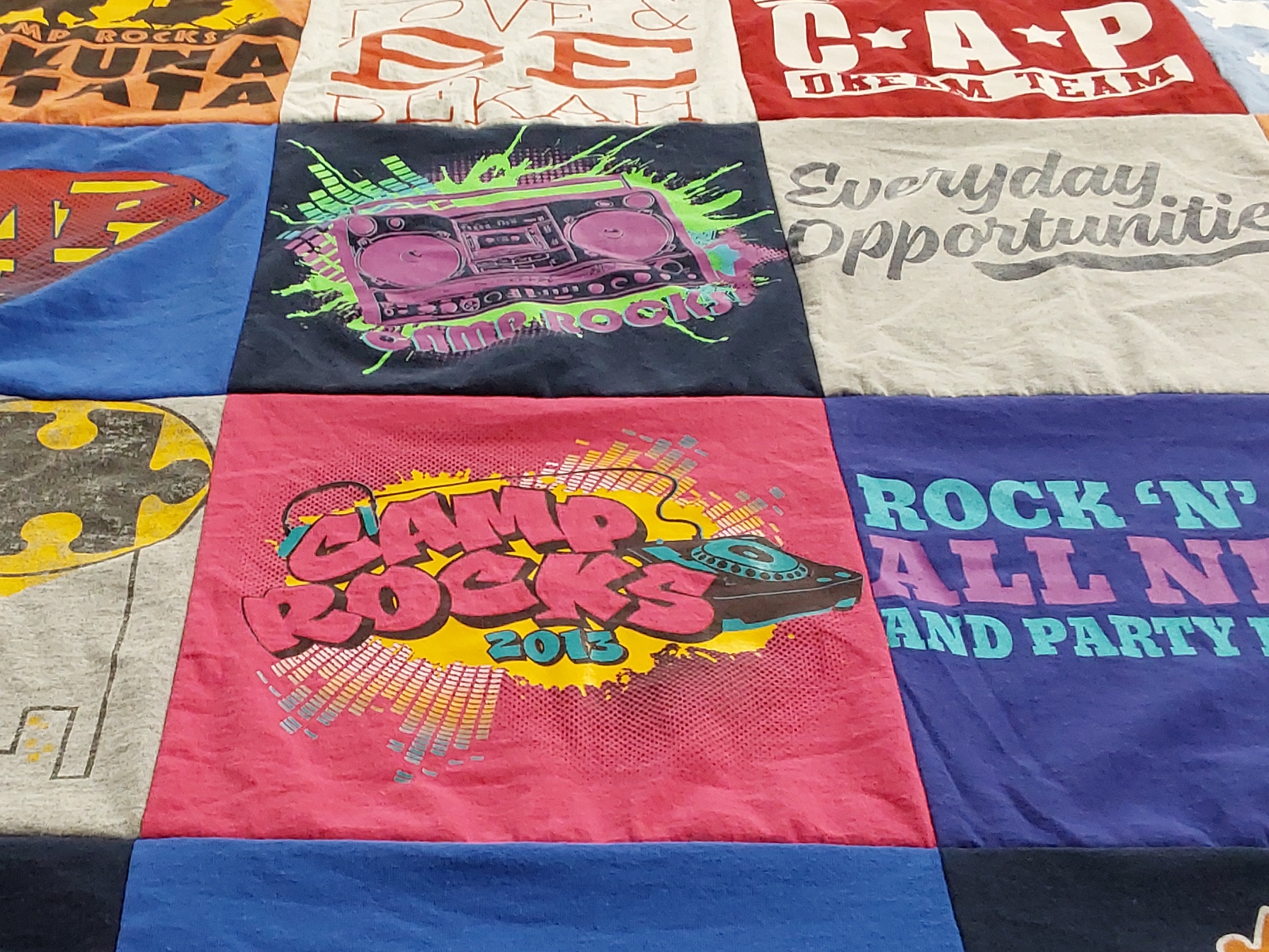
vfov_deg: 28.5
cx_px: 448
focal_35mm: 51
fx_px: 1870
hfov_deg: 37.2
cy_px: 530
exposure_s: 1/50
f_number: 1.9
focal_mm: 2.91
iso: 125
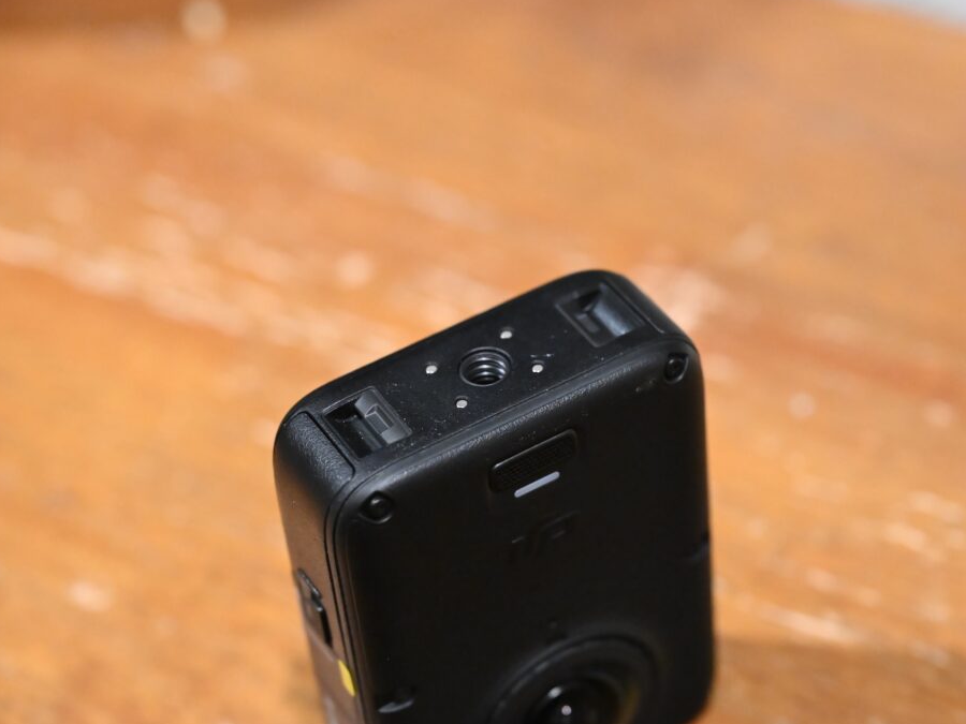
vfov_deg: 15.9
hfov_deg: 21.1
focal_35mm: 93
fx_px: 2595
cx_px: 538
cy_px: 360
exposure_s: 1/15
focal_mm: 85
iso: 12800
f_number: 5.6
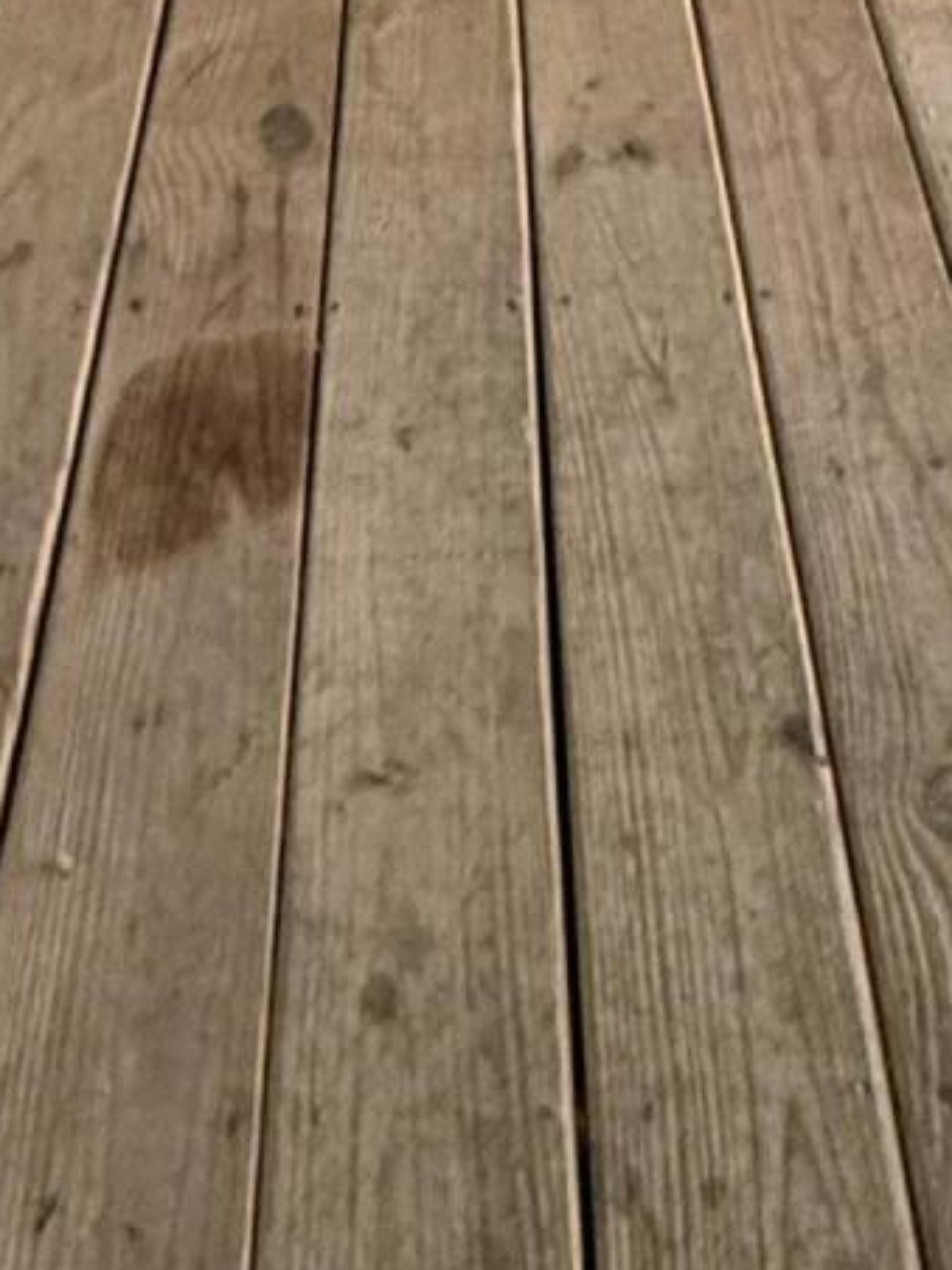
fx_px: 2273
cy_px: -863
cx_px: 567
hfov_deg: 23.6
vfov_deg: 22.4
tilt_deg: -10.9
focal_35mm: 62
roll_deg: -2.5
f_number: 2.2
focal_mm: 2.22
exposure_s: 1/60
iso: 500
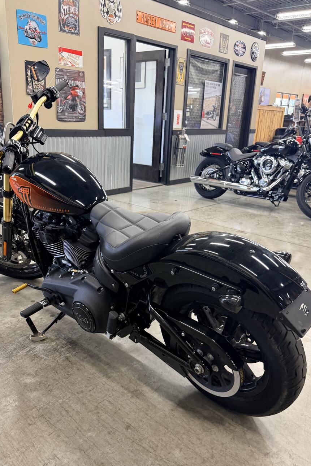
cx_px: 142
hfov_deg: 44.9
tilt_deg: -19.0
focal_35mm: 29
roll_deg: -2.7
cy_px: 256
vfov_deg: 63.5
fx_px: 376
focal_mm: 6.76
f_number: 1.78
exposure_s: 1/60
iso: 200
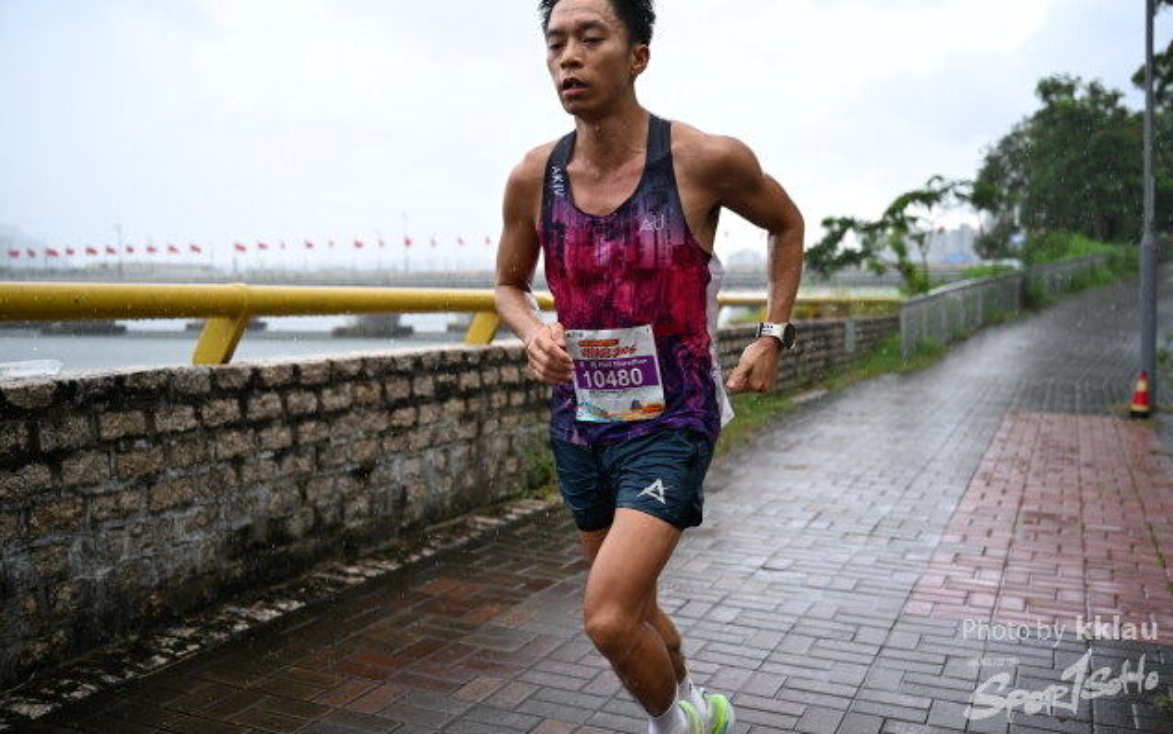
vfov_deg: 36.8
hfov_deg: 56.0
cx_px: 591
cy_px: 346
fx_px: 1104
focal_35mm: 35
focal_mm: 33.5
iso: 400
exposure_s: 1/1250
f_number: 2.8
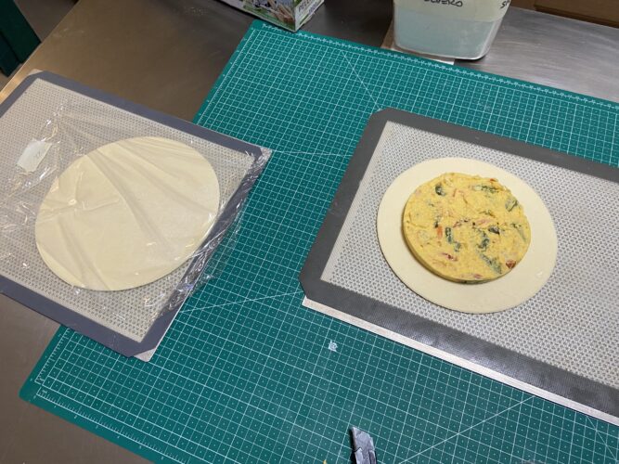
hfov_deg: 67.3
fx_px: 465
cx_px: 310
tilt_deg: -64.1
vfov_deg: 53.0
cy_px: 232
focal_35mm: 26
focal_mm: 4.25
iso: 125
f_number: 1.8
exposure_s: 1/50
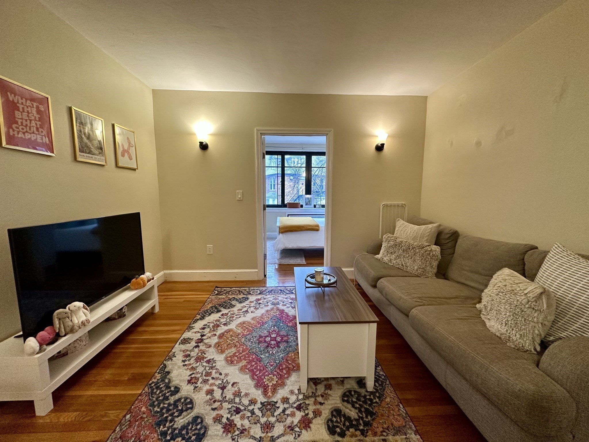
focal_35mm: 14
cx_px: 294
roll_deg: +0.0
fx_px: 238
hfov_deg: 102.1
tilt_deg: -6.9
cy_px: 221
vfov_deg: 85.7
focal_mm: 2.22
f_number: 2.2
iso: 250
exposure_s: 1/120
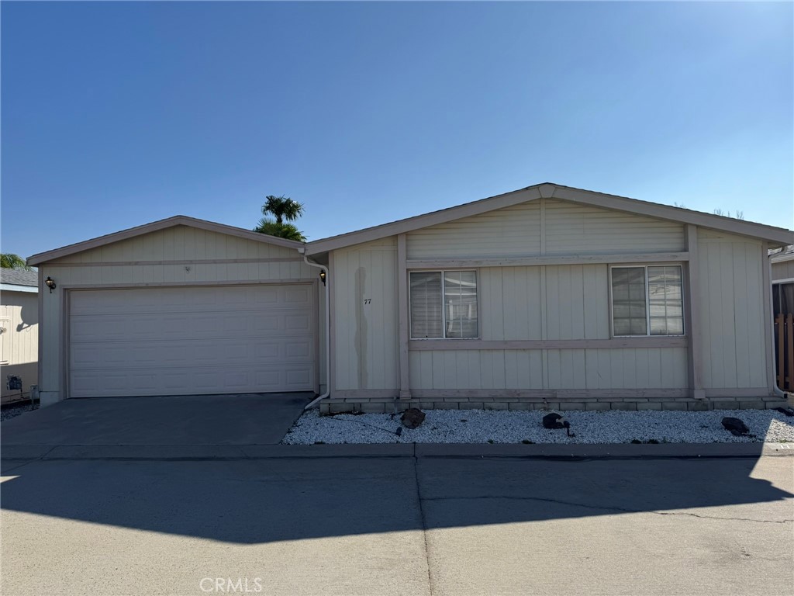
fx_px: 550
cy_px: 298
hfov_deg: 71.6
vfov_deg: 56.8
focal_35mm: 24
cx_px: 397
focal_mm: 6.76
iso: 80
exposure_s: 1/7937
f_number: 1.78
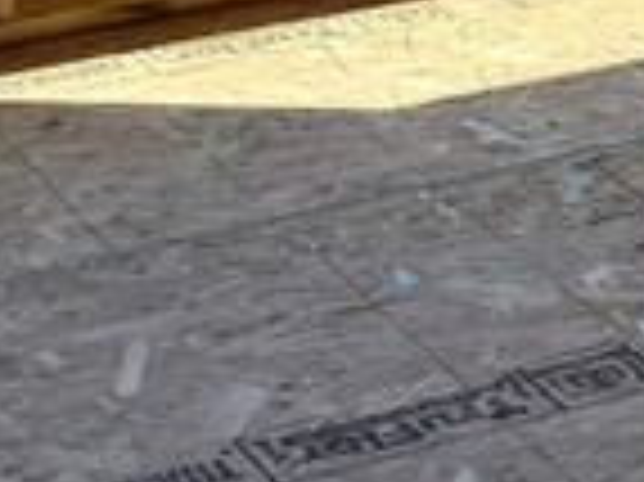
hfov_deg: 11.3
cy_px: -662
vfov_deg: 8.0
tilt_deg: -6.2
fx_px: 3197
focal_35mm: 172
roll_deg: +1.7
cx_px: 707
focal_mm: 6.76
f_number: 1.78
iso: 100
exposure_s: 1/2110
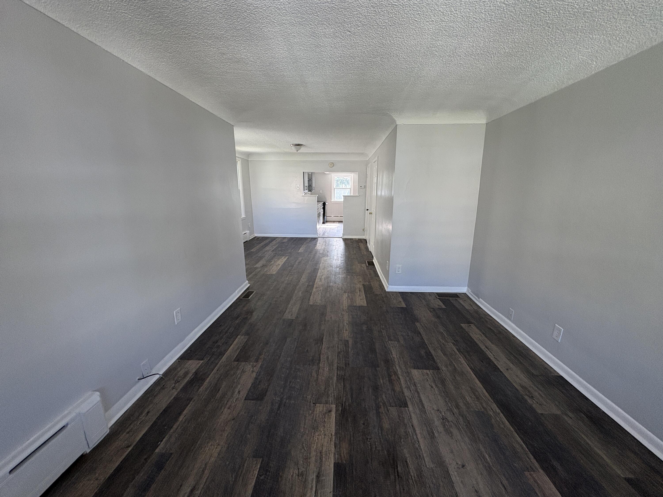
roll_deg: +0.5
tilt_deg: -11.9
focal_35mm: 14
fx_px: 268
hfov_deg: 102.1
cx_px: 332
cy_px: 248
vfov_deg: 85.7
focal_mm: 2.22
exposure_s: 1/99
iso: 160
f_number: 2.2
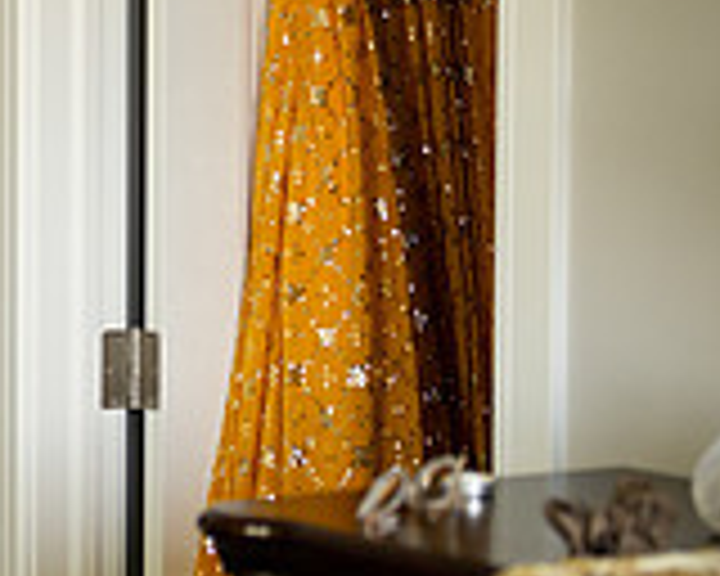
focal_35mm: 170
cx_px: -526
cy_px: 236
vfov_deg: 9.1
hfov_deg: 10.7
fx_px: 3623
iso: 320
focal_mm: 50
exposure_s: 1/160
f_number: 1.4
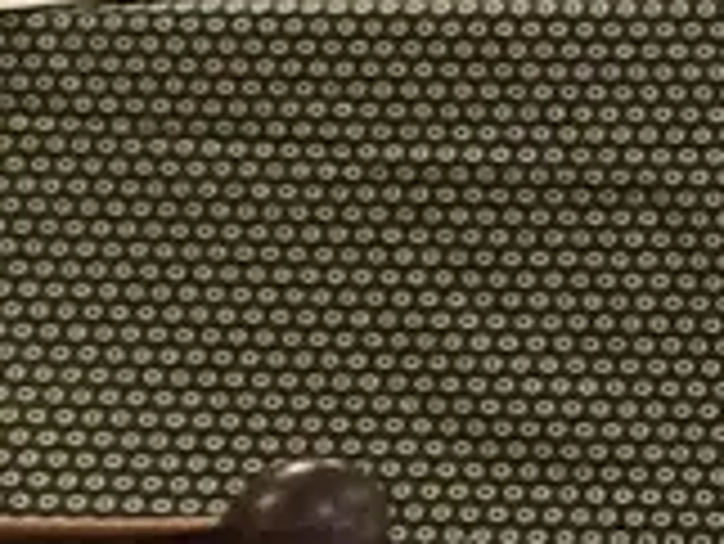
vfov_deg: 6.6
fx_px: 4521
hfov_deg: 7.8
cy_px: -701
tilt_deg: +2.6
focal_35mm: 216
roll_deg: +1.7
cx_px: 2221
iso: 64
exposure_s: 1/33
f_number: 2.2
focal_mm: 4.15
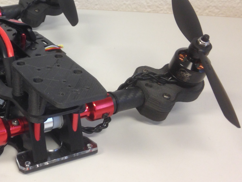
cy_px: 81
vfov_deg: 21.9
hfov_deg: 27.7
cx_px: 16
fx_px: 468
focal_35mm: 67
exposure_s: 1/20
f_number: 2.4
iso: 50
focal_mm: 4.12
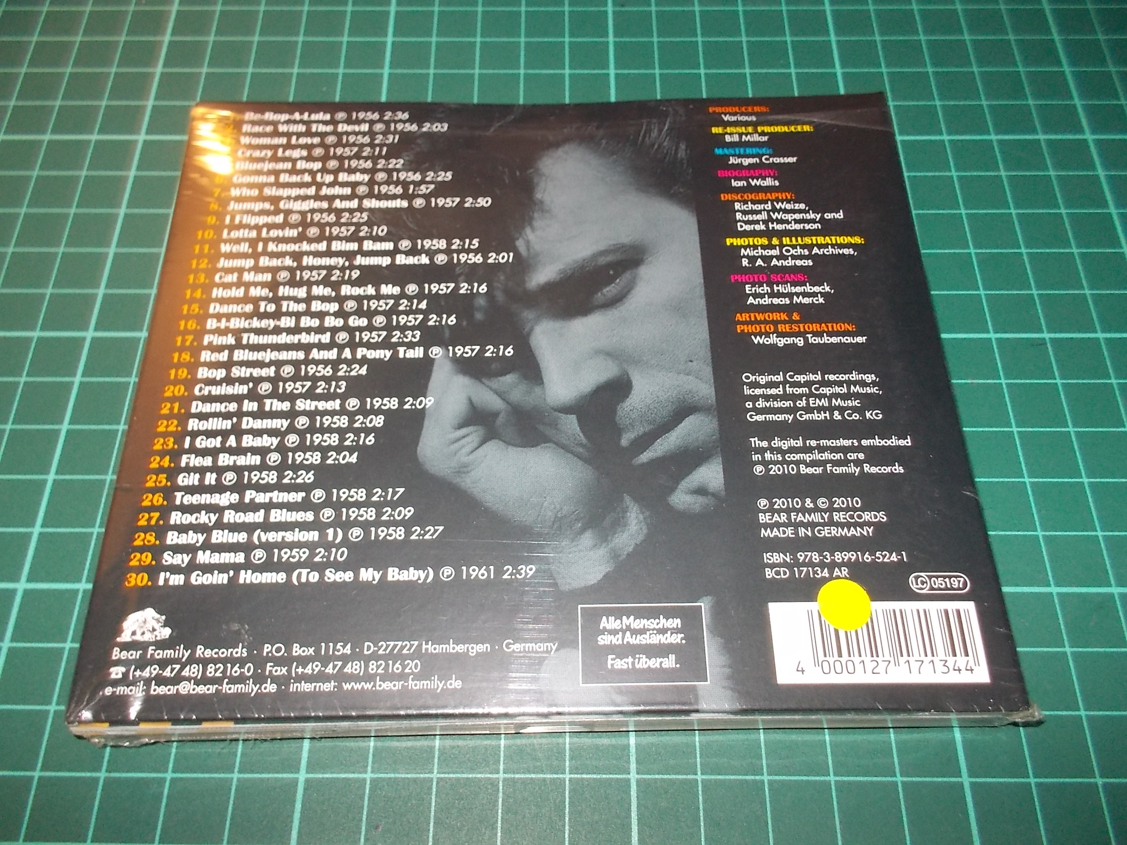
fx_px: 944
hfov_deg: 61.7
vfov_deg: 48.2
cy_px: 422
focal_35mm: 29
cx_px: 564
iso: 200
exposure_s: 1/30
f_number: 3.3
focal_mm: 4.1
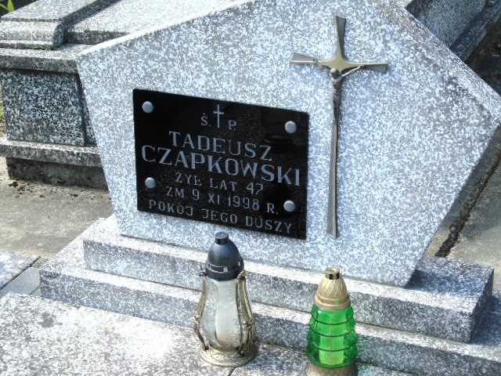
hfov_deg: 23.8
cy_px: 188
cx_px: 250
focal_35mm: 82
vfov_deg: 18.0
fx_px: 1187
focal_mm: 15
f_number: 4.1
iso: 80
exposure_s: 1/125
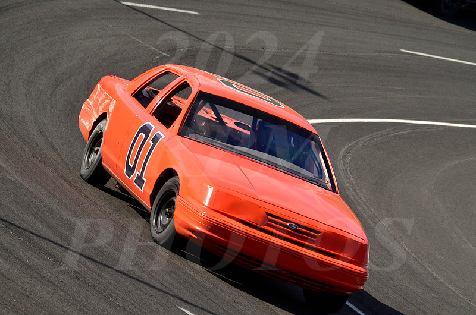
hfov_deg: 8.1
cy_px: 158
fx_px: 3365
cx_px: 238
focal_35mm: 255
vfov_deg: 5.4
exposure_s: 1/800
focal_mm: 170
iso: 1000
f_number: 13
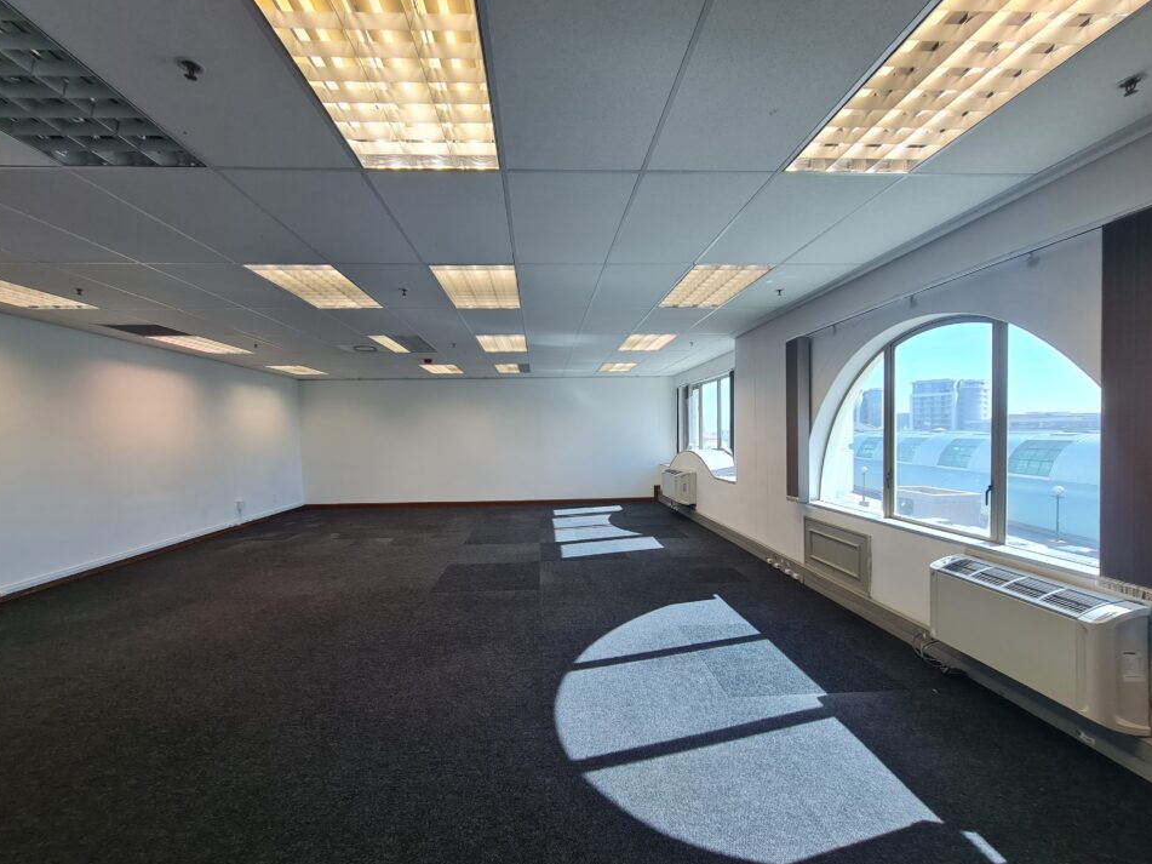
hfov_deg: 102.0
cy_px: 446
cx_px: 554
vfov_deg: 85.6
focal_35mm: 14
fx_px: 466
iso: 100
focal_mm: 2.2
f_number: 2.2
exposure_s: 1/100
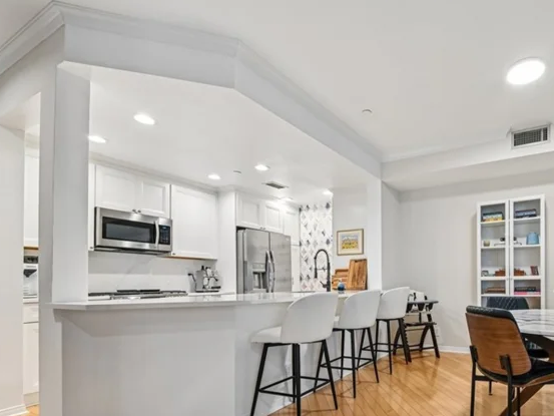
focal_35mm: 19
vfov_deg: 67.1
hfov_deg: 79.4
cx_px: 402
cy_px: 273
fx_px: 304
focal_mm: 13
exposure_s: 1/3.33
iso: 250
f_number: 8
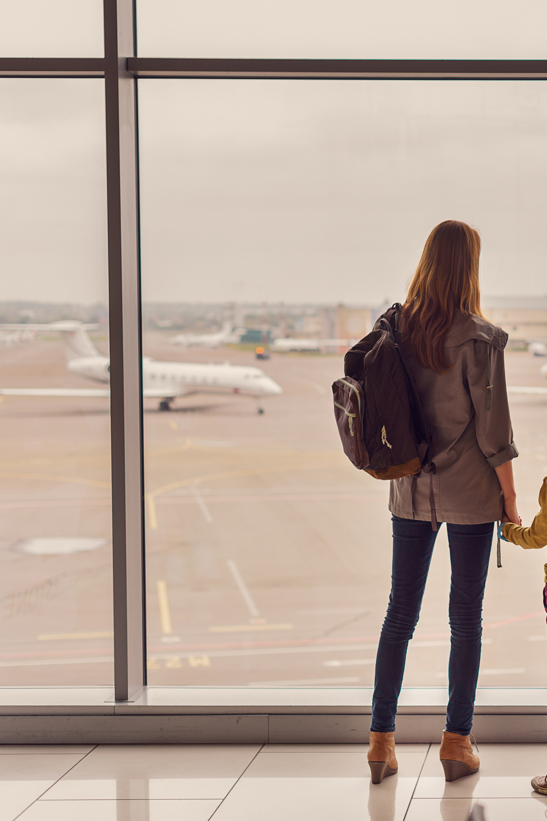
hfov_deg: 17.6
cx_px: 595
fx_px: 1709
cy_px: 411
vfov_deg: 27.0
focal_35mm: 75
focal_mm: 50
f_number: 2.8
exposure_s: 1/100
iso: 320
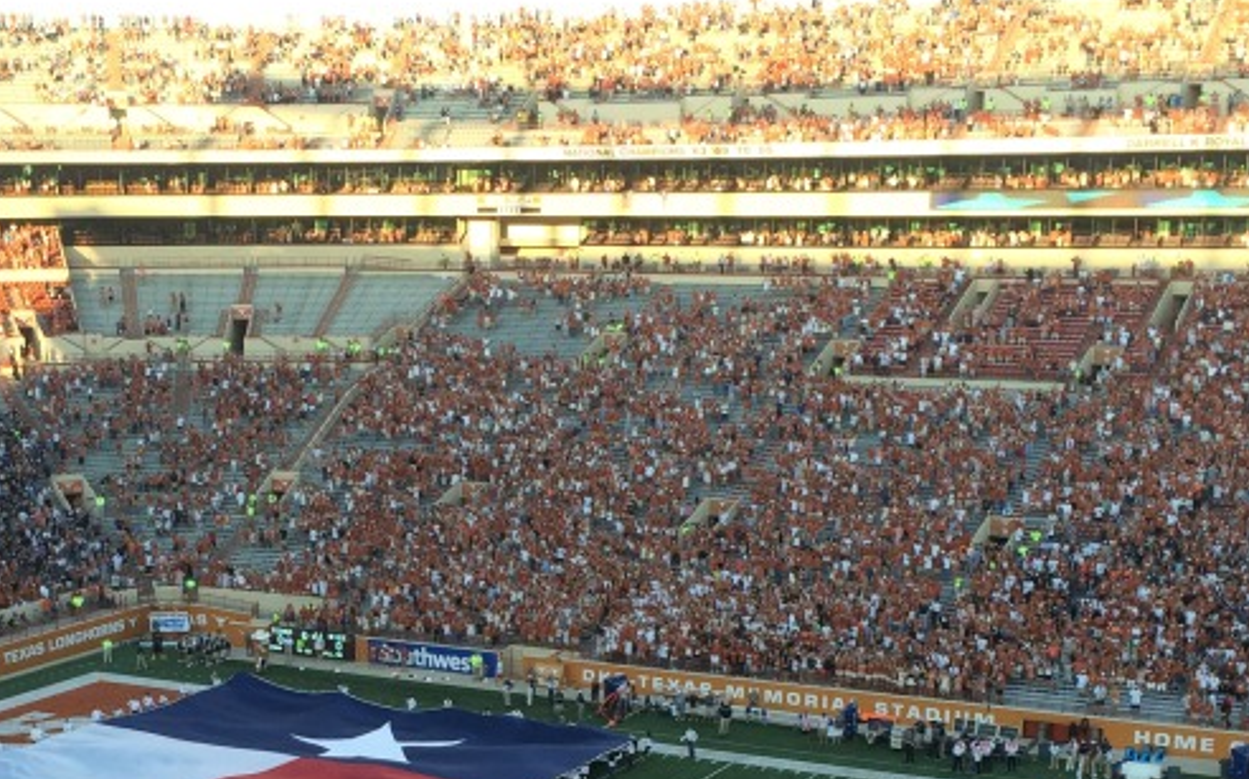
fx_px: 2178
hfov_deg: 31.8
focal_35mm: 64
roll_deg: +1.0
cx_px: 462
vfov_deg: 19.8
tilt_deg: -14.8
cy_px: 733
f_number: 2.2
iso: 32
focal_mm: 4.15
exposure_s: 1/354
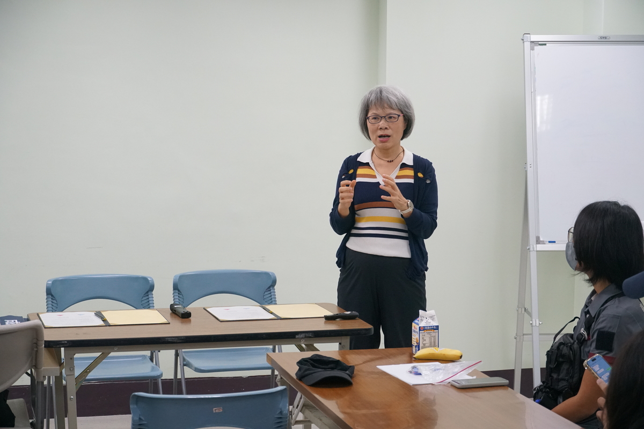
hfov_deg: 23.8
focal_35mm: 86
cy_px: 214
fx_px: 1529
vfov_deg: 16.0
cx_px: 322
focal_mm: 57
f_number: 5.6
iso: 2000
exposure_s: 1/160
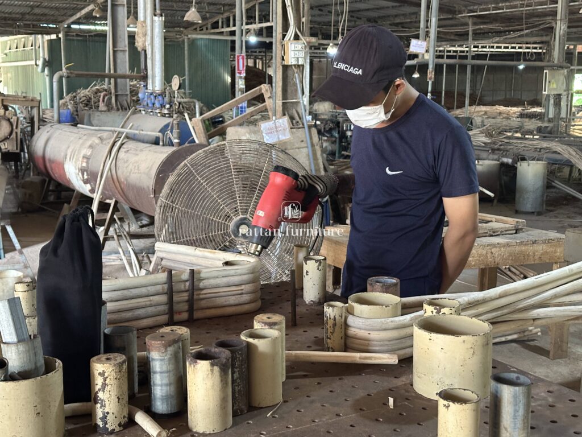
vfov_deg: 30.3
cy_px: 218
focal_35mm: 48
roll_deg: -0.3
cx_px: 291
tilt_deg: -9.9
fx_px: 807
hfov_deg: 39.7
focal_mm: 6.86
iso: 500
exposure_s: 1/39
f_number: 1.78
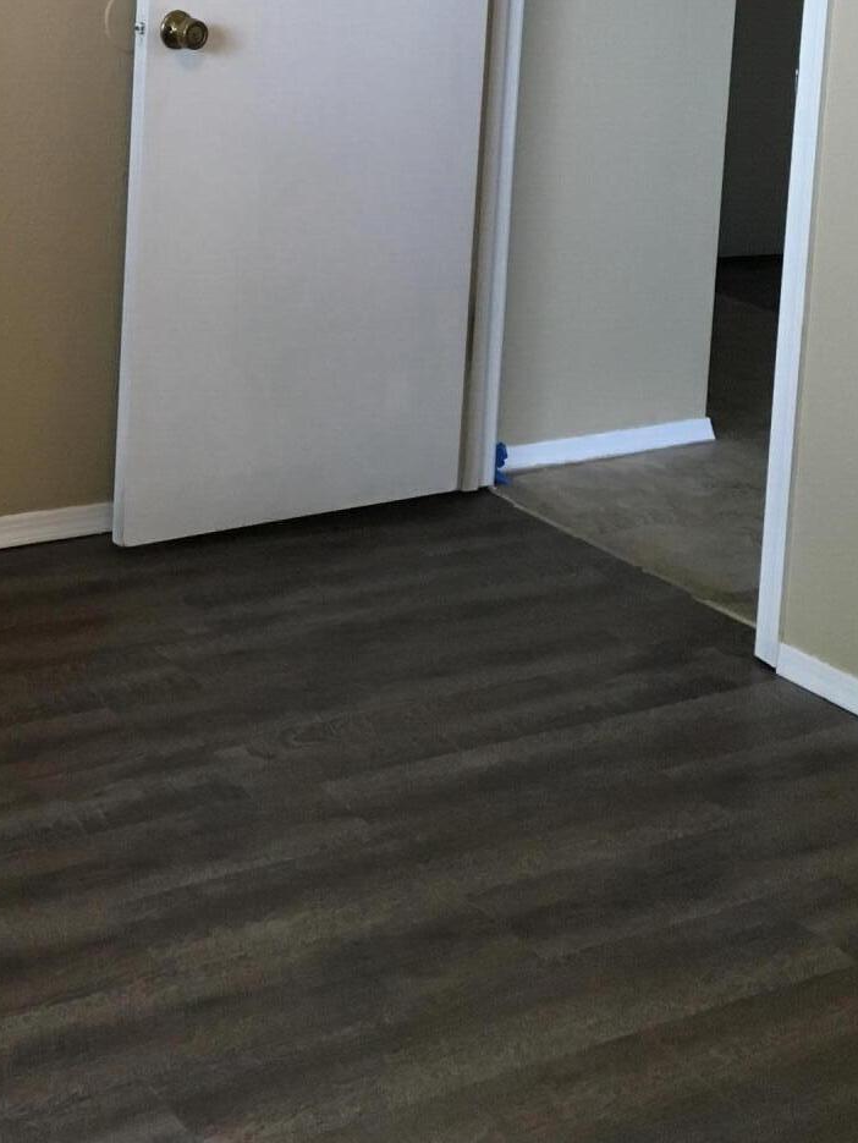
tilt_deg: -6.2
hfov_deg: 22.8
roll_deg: -2.2
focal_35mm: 62
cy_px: -11
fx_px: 2048
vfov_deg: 29.1
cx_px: 6
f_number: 2.2
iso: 160
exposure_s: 1/30
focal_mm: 4.15
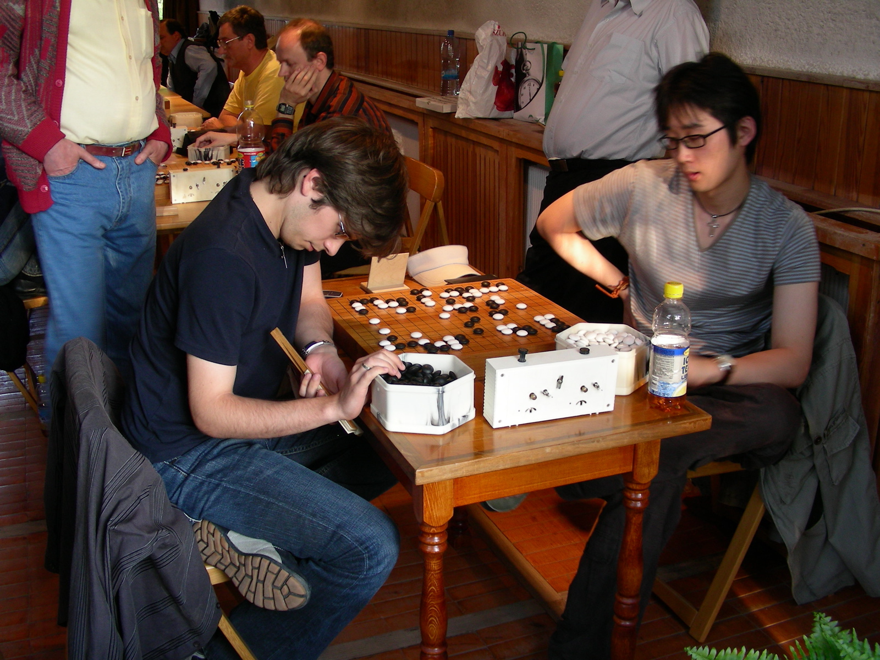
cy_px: 330
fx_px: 966
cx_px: 440
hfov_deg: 49.0
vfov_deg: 37.7
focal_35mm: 38
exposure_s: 1/18.2
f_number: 3.5
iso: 50
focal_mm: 6.3
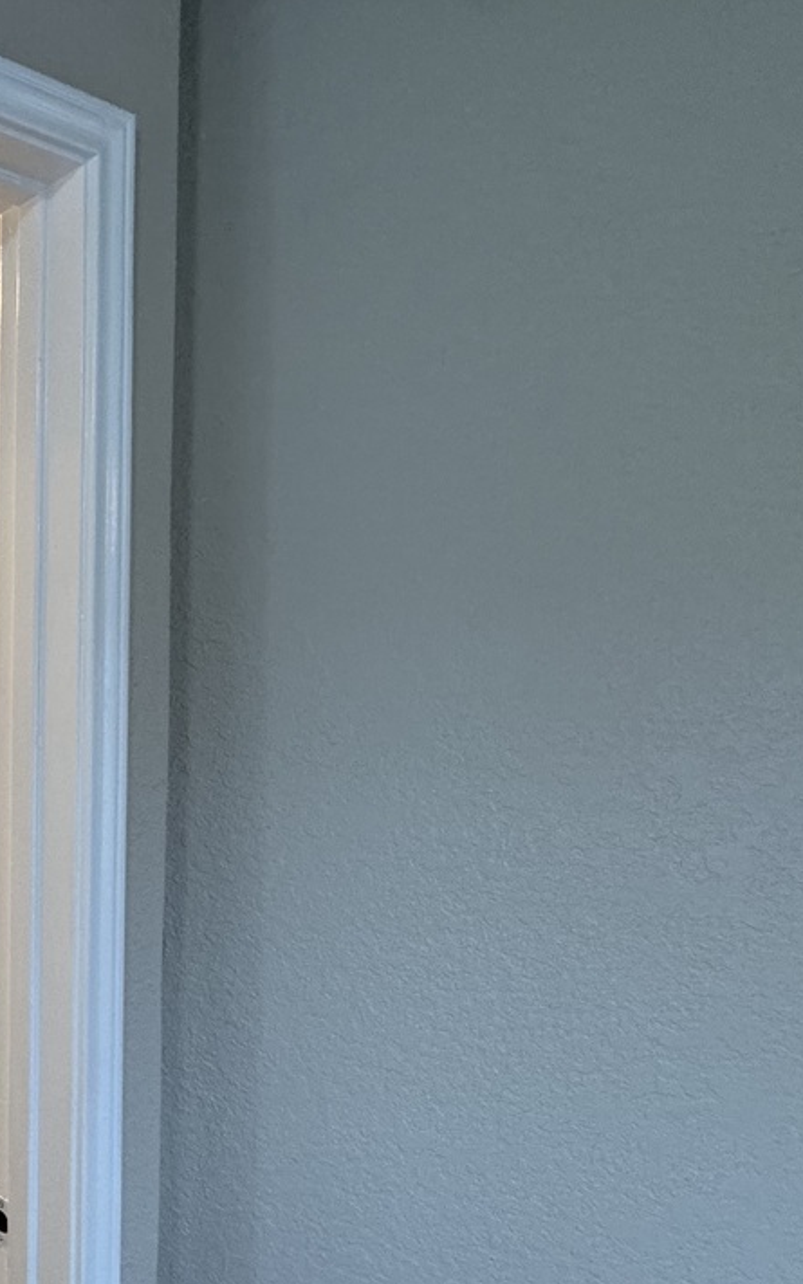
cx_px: -271
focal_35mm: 30
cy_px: 768
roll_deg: -0.2
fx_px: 1050
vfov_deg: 62.4
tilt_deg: -2.0
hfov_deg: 31.2
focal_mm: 2.22
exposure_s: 1/120
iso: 250
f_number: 2.2
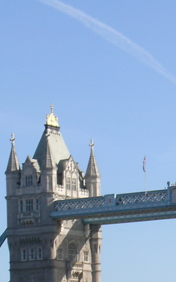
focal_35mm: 190
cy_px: 283
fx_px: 1460
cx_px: 213
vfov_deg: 10.9
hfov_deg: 6.8
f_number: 7.4
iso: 50
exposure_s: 1/169
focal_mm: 12.6
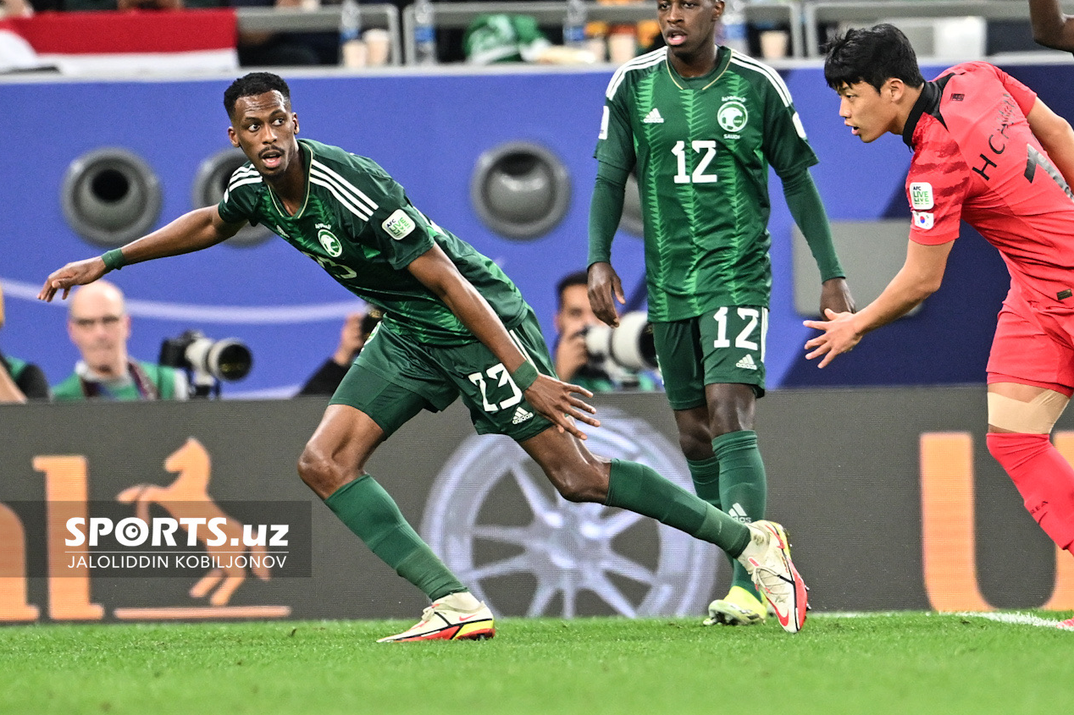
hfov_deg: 3.2
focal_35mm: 646
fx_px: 19268
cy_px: 202
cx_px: 822
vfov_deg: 2.1
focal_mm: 400
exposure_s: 1/1000
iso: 1250
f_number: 2.8
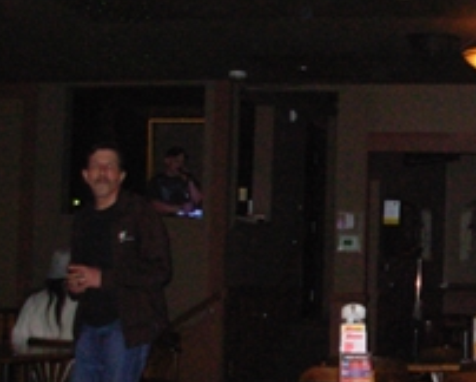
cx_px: 424
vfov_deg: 17.4
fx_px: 1241
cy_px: 259
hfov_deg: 21.3
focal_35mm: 88
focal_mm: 6.3
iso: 200
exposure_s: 1/128
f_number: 2.9
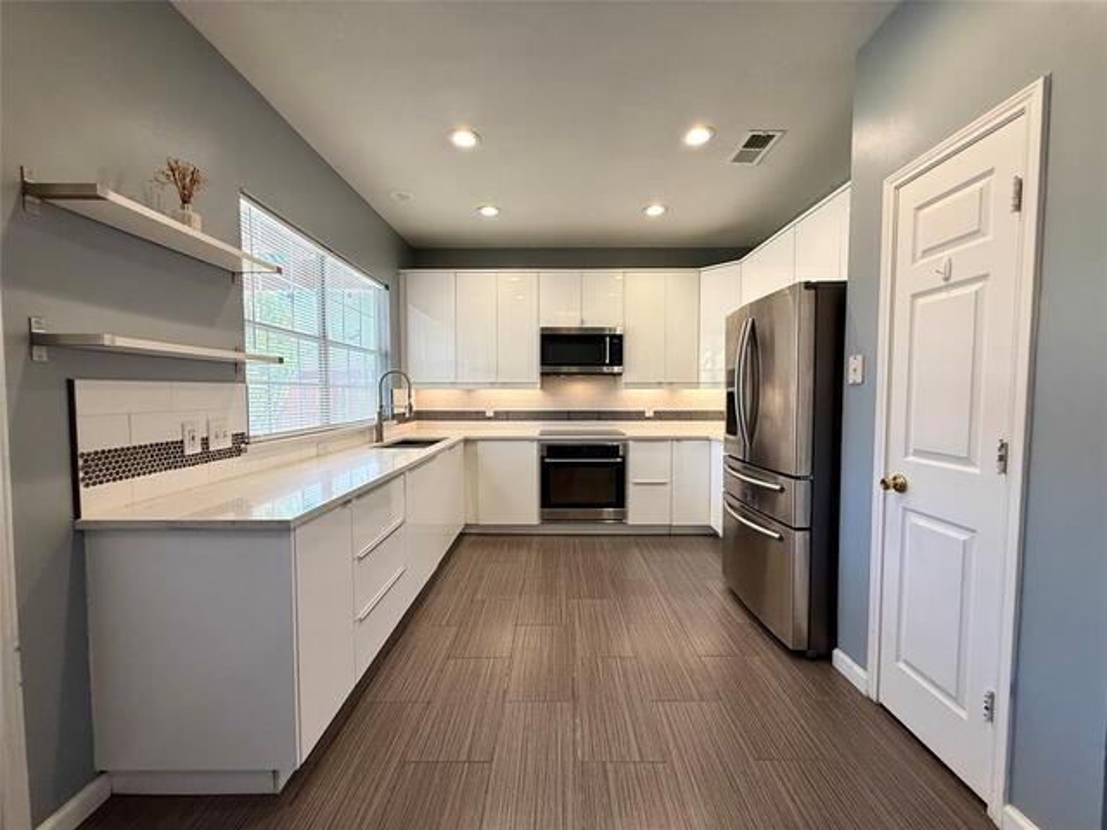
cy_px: 415
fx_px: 448
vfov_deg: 85.7
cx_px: 554
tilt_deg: -2.5
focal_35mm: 14
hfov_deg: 102.1
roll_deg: -0.4
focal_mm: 2.22
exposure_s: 1/120
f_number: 2.2
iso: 125
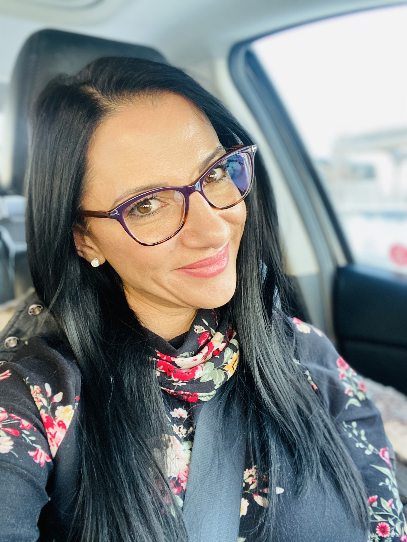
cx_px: 204
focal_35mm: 30
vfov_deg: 60.0
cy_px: 271
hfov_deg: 46.8
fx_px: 470
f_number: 2.2
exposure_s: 1/60
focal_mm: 2.71
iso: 125
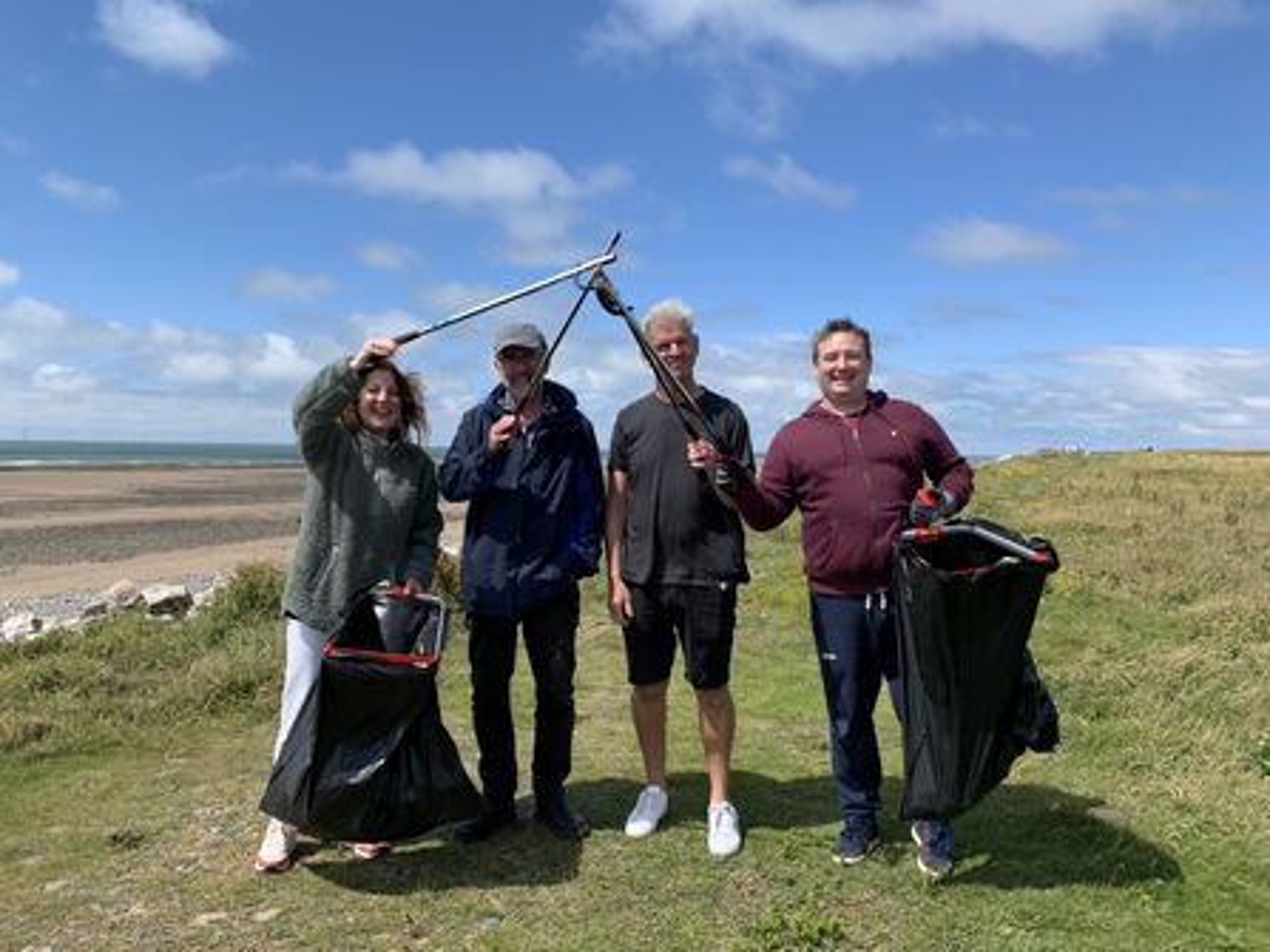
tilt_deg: -2.4
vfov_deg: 53.0
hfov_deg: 67.3
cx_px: 635
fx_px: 954
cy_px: 476
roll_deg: -1.0
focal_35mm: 26
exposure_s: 1/2309
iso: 25
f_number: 1.8
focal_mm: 4.25
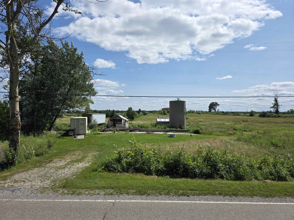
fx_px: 195
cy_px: 110
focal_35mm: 23
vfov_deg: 58.9
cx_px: 147
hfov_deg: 73.9
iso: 64
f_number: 1.7
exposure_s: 1/7944
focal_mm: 6.3
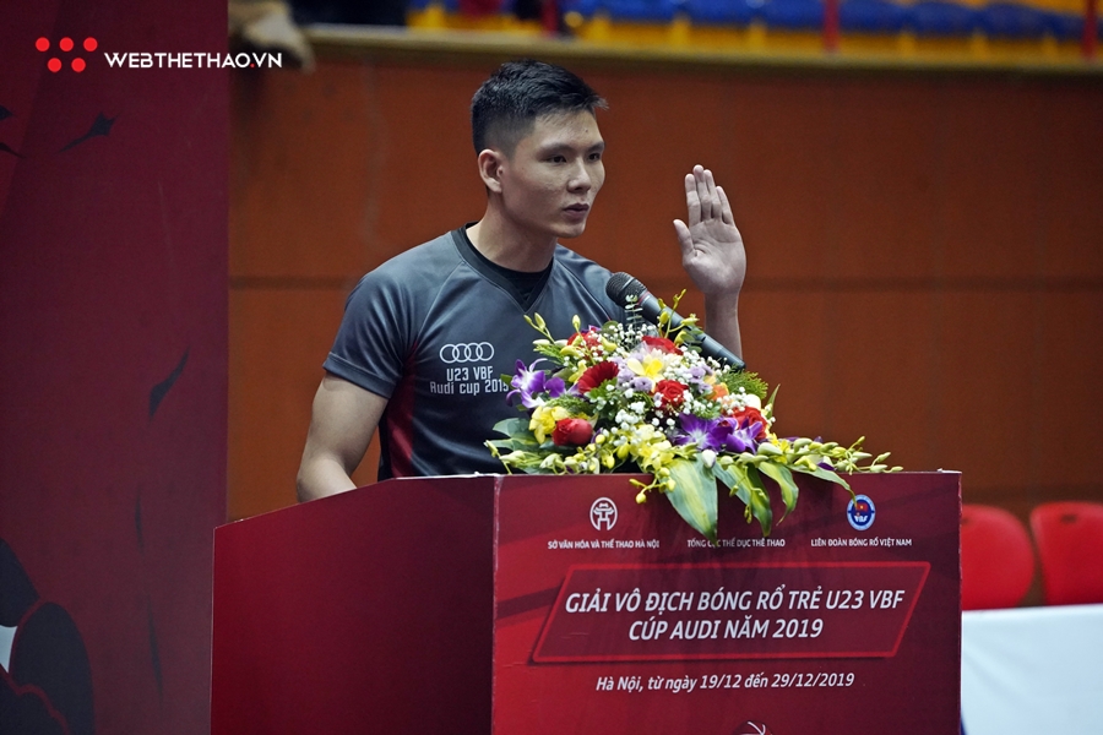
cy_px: 368
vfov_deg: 4.6
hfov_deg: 6.9
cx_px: 552
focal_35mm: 300
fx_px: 9191
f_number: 5.6
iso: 10000
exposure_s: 1/320
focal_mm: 300
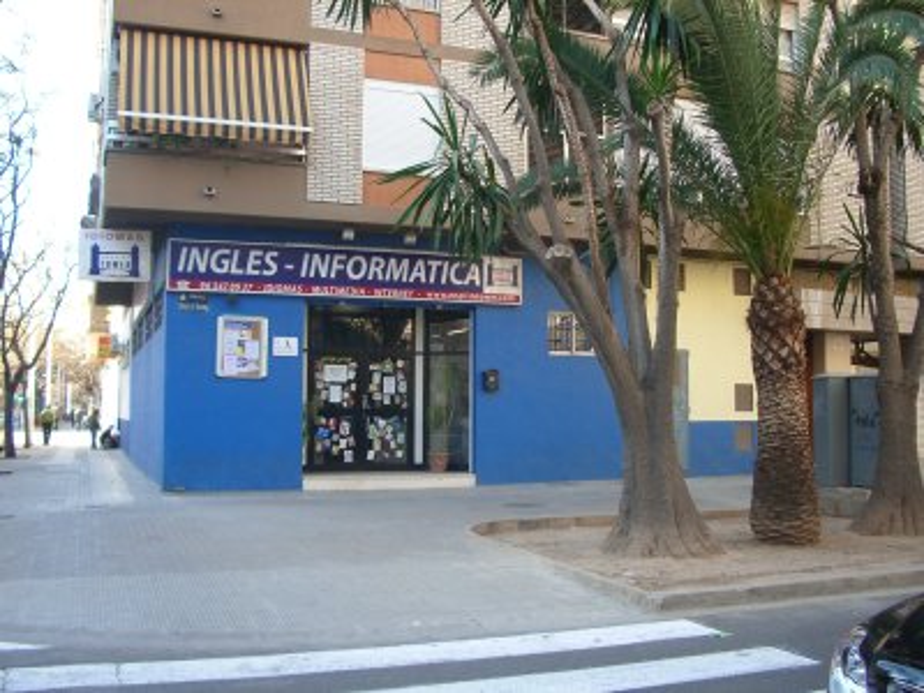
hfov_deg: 52.6
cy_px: 346
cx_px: 462
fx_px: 934
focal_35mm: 35
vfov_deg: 40.7
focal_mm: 5.8
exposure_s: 1/100
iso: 100
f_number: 2.6
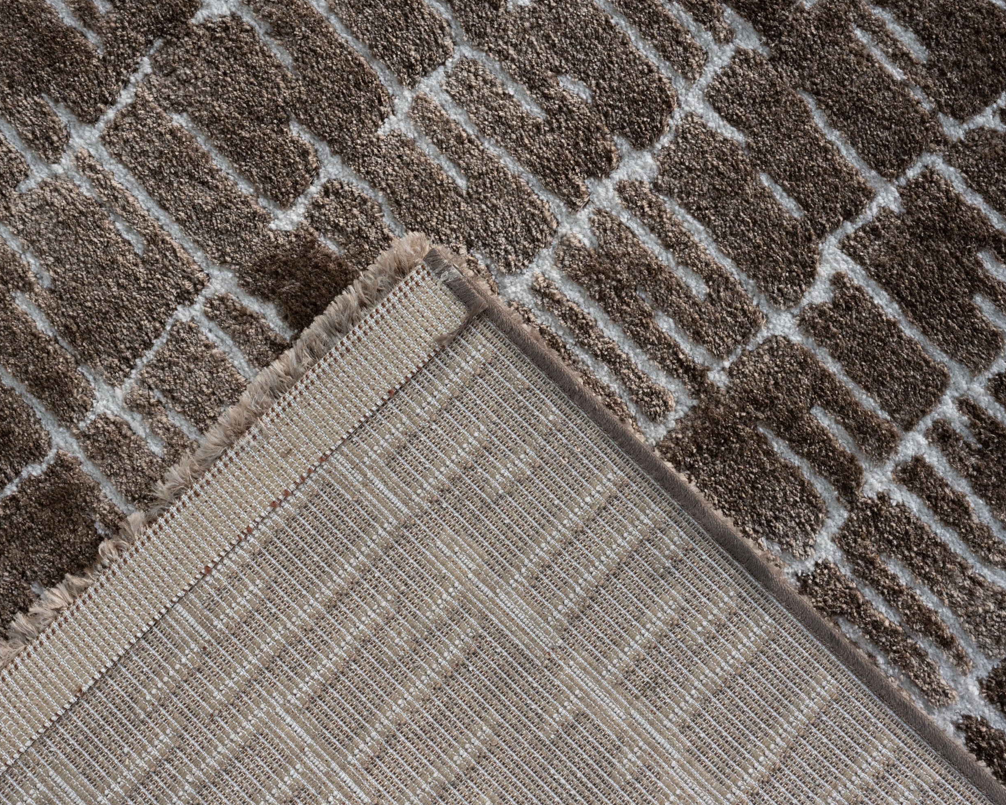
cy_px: 398
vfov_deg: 37.3
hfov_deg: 45.6
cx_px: 412
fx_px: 1191
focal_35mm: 40
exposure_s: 1/20
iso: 800
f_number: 14
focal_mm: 35
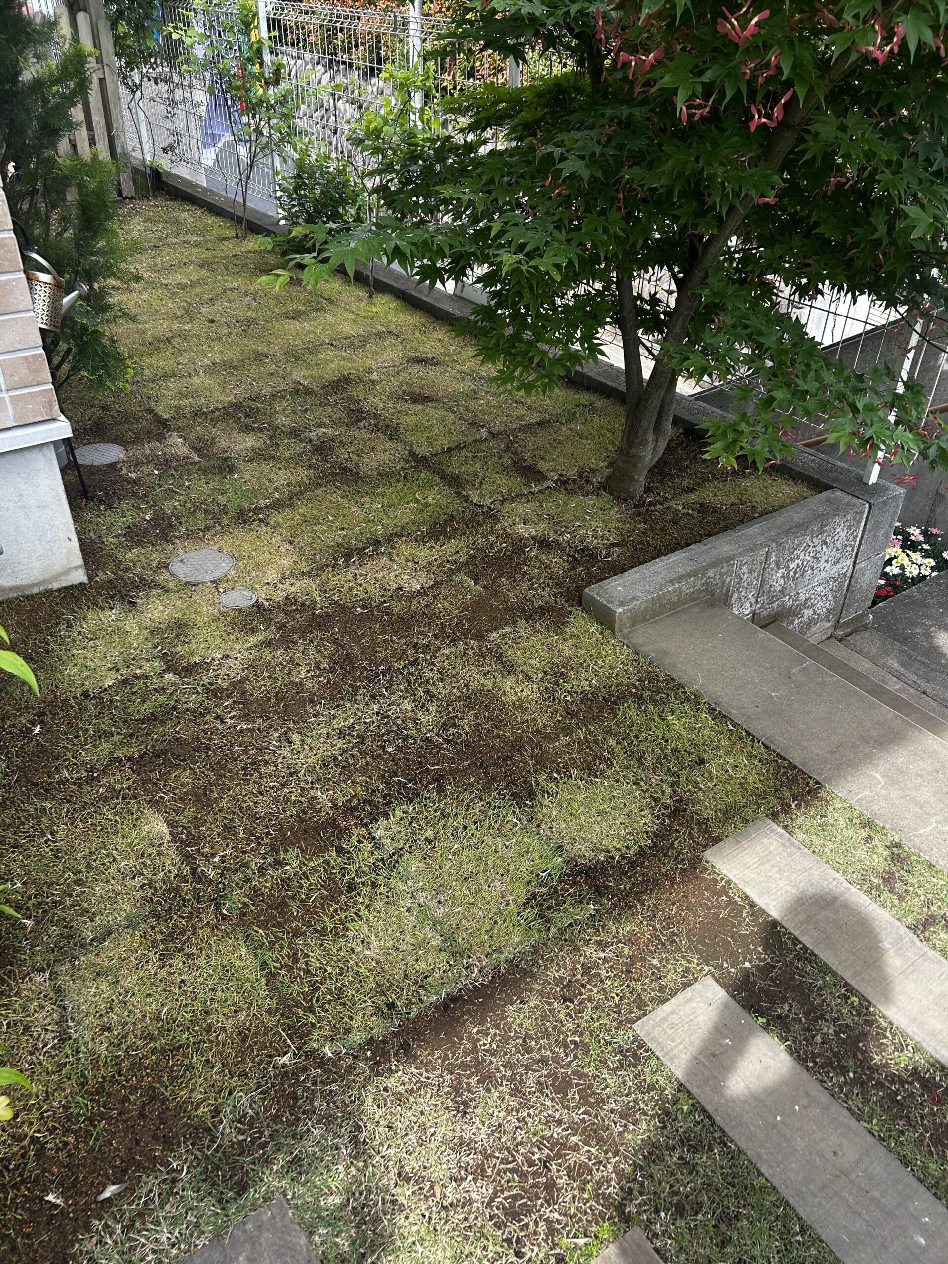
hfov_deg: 53.1
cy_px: 632
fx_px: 949
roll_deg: -1.1
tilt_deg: -35.0
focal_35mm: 26
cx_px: 474
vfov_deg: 67.3
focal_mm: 5.7
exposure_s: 1/678
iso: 50
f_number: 1.5
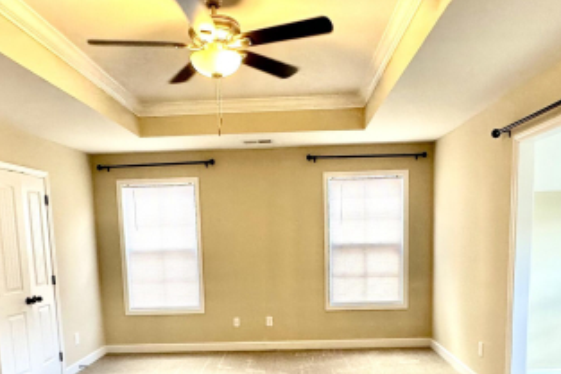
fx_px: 483
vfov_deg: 40.7
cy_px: 295
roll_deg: +1.3
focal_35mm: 31
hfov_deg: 60.3
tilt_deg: -8.0
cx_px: 277
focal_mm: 2.22
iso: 160
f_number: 2.2
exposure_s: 1/60
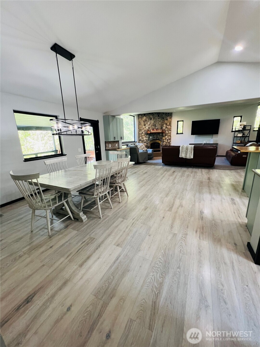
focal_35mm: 13
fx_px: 130
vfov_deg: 106.2
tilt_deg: -14.6
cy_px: 174
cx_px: 130
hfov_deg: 89.9
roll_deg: +2.2
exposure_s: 1/60
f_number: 1.8
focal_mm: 1.57
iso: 160
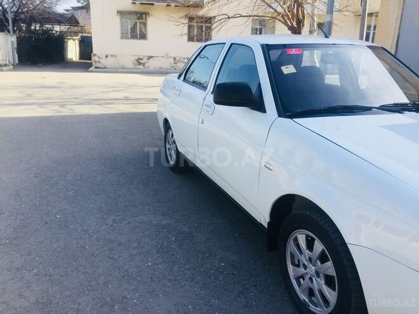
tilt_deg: -17.2
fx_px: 351
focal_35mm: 29
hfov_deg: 61.7
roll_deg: -1.9
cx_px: 210
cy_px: 157
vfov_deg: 48.2
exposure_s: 1/706
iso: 32
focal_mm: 4.15
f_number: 2.2
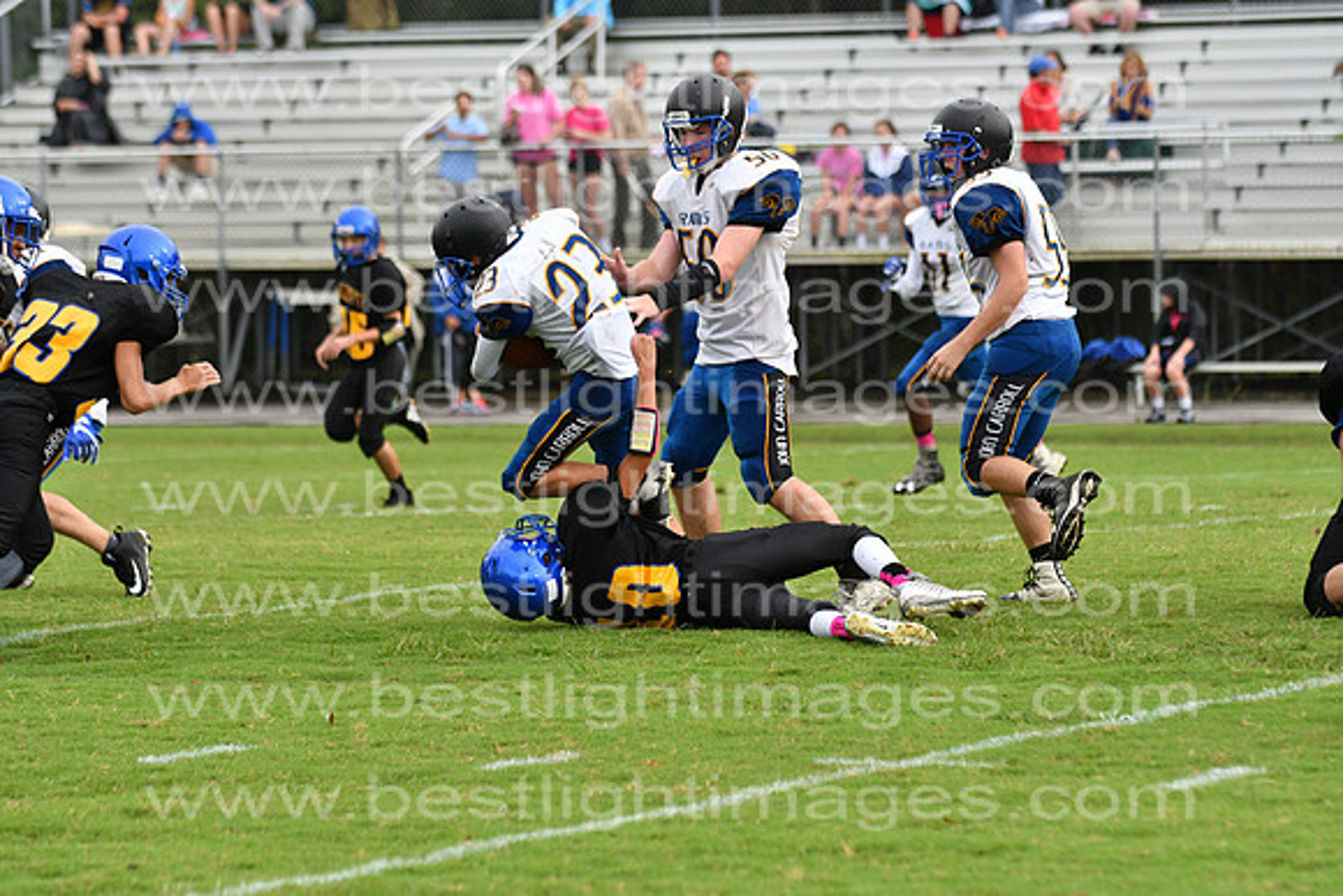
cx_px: 672
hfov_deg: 9.8
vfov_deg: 6.5
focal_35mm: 210
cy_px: 448
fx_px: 7836
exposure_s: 1/4000
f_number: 3.5
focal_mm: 140
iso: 800
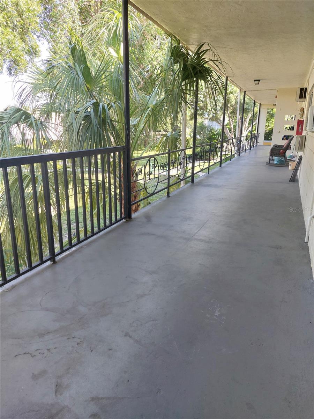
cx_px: 157
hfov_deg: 56.8
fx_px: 290
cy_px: 210
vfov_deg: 71.6
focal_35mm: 24
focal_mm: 5.23
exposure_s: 1/120
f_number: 1.8
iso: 80
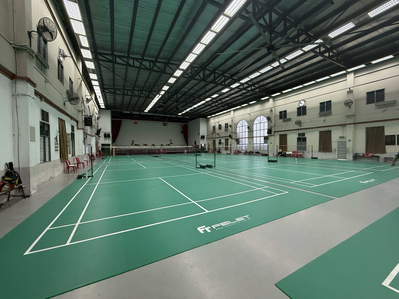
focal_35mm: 14
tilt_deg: -0.5
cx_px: 200
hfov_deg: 102.1
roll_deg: -0.3
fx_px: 161
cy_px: 150
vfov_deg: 85.7
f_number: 2.2
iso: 400
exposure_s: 1/100
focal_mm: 2.22
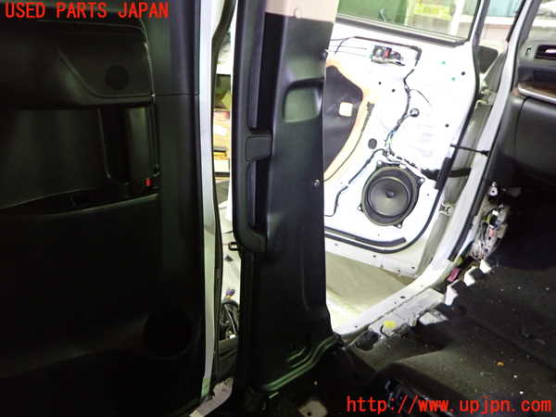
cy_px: 208
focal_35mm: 25
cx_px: 278
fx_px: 402
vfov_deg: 54.9
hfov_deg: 69.4
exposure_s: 1/13
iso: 800
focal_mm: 4.5
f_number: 2
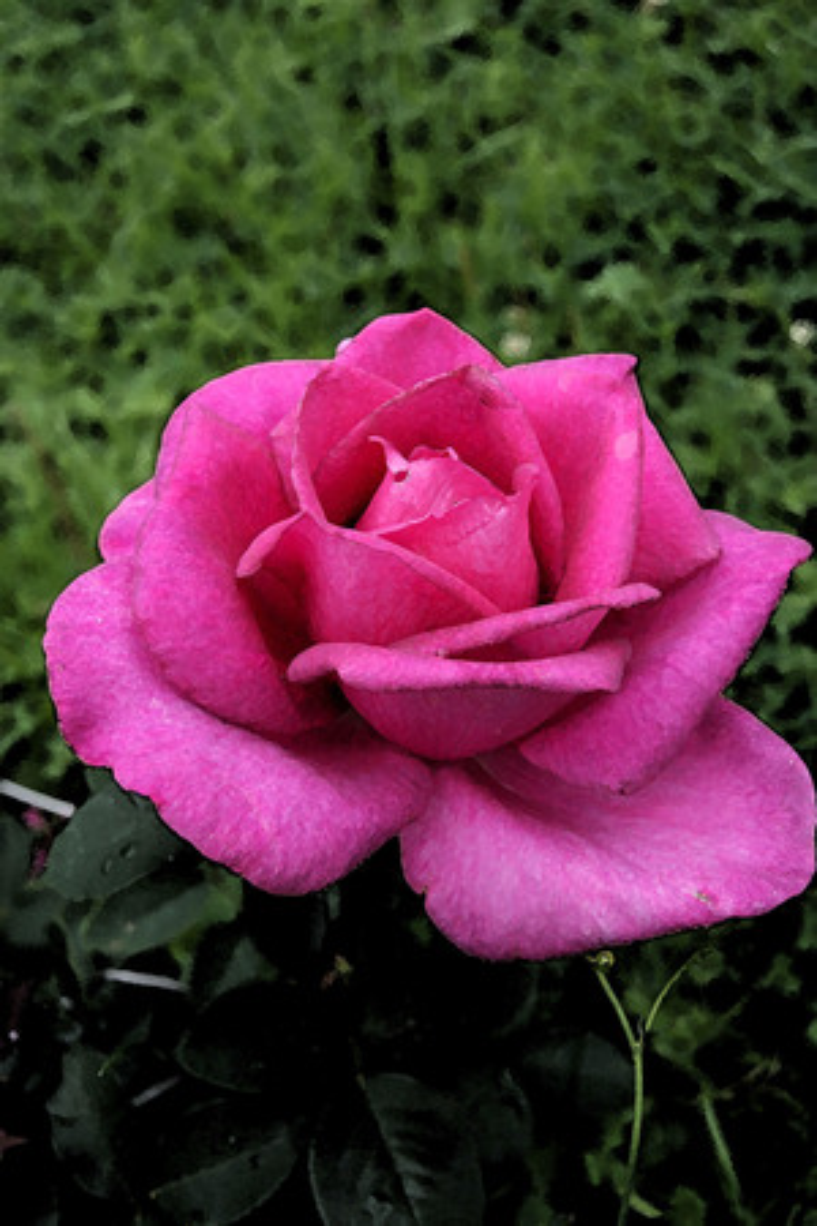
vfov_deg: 46.4
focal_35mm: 42
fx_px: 1430
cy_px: 613
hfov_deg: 31.9
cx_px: 408
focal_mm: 28
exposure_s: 1/200
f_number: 5.6
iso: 100
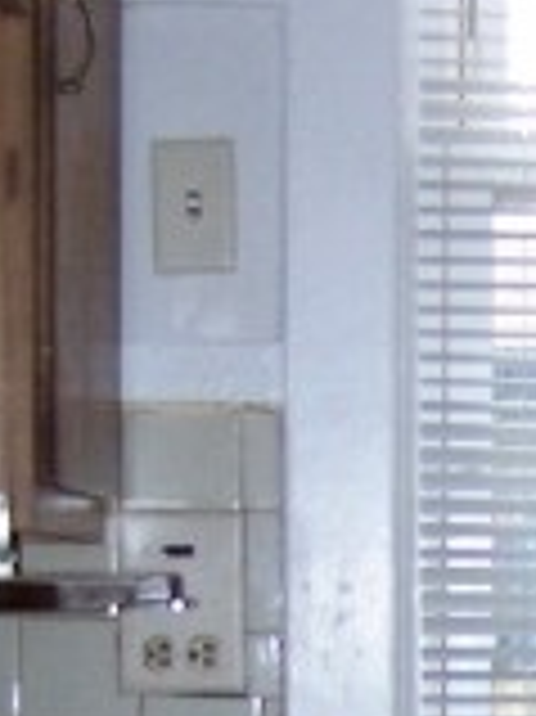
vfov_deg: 12.3
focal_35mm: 154
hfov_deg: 9.4
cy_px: 1004
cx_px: 786
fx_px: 3184
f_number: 2.8
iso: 140
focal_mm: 6.3
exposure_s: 1/60
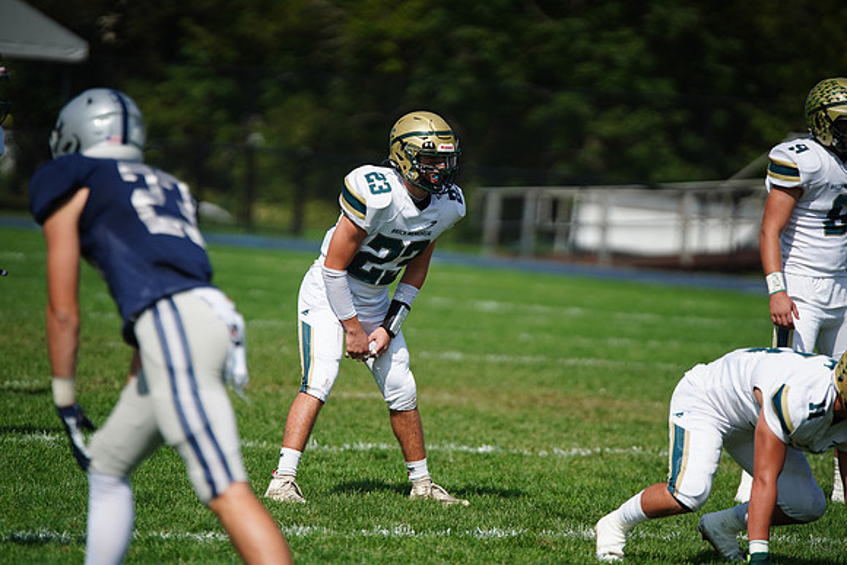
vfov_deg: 4.6
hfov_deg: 6.9
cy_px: 282
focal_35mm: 300
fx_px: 7060
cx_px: 424
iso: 400
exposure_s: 1/8000
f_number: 2.8
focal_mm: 300
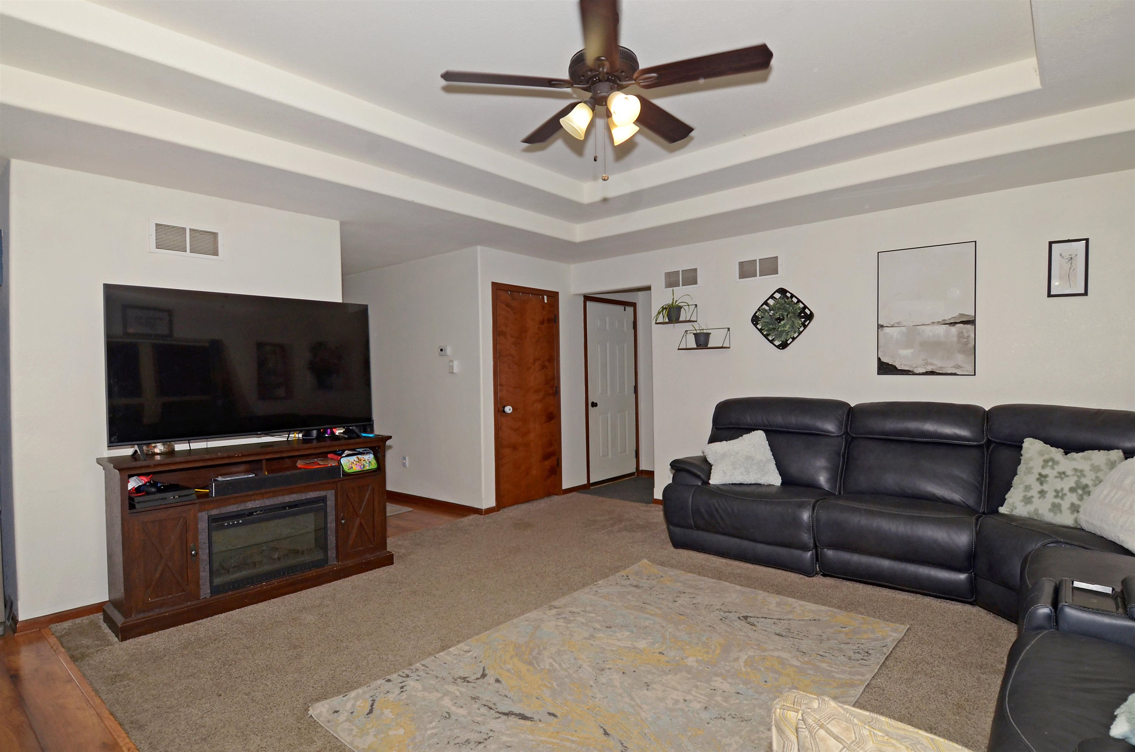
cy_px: 376
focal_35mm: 18
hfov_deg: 90.1
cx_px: 568
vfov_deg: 67.1
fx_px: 566
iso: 400
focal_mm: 12
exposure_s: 1/200
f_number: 10
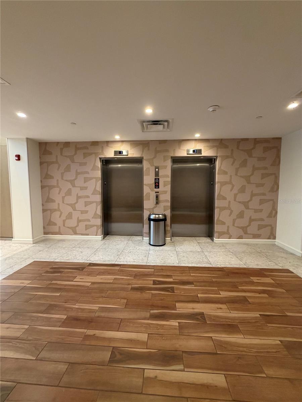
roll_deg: +0.8
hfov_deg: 85.7
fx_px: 163
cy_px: 201
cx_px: 151
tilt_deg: -5.1
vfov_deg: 102.1
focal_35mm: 14
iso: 250
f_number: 2.2
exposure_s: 1/60
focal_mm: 2.22
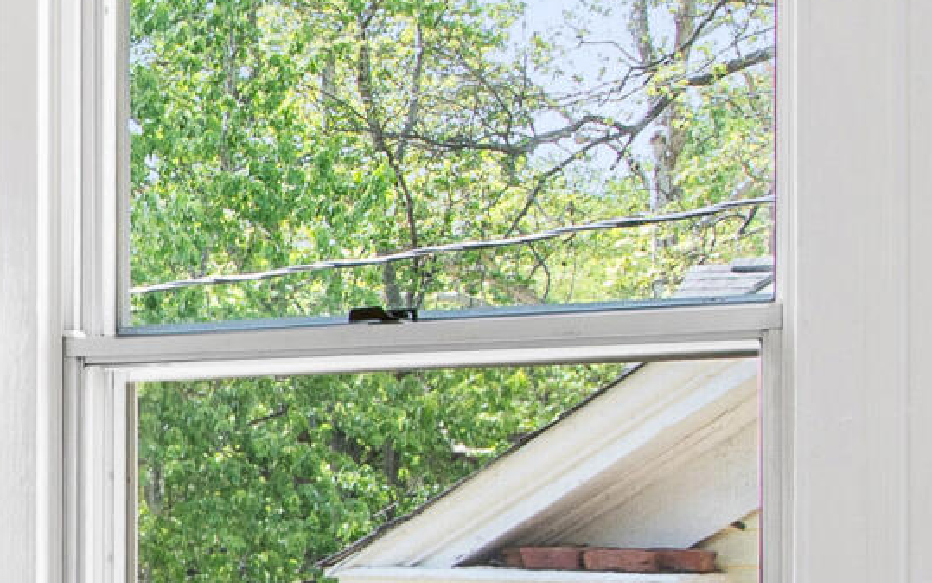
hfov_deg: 21.8
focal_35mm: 85
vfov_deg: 15.1
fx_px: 2159
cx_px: -303
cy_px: 568
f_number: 8
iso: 100
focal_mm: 10
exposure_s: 1/5
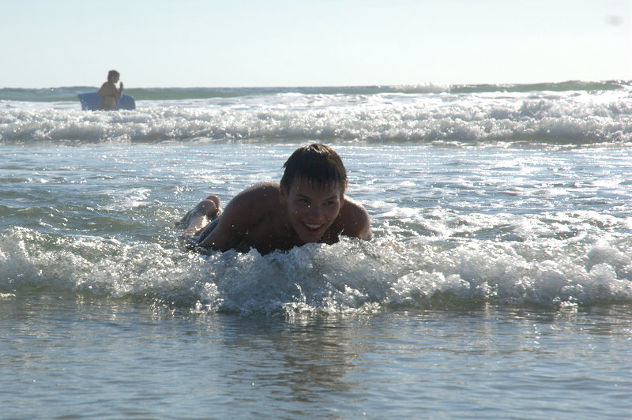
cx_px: 316
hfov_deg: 19.5
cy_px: 210
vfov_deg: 13.0
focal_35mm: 105
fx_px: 1842
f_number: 10
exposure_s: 1/320
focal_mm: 70
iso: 100
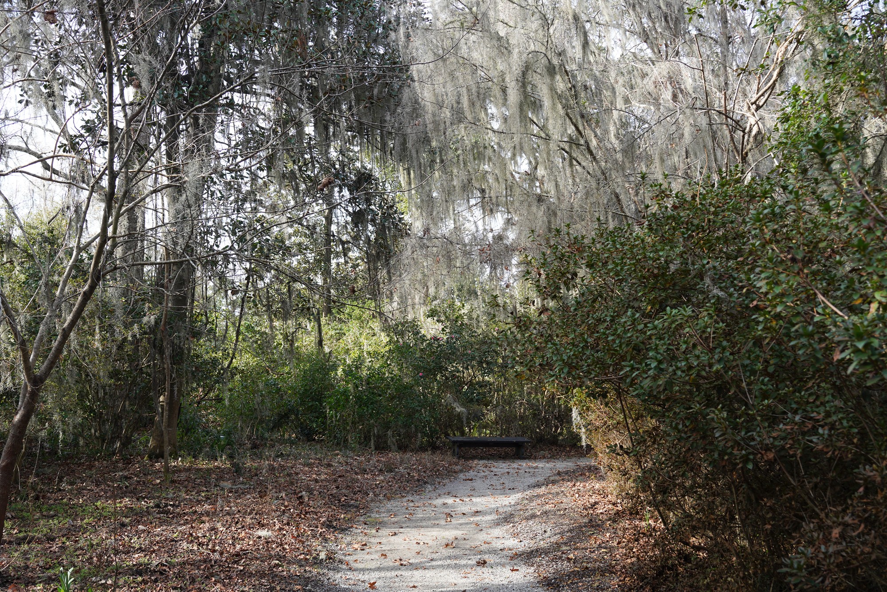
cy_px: 296
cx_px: 444
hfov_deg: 48.5
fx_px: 986
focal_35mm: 40
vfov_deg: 33.4
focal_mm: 40
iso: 200
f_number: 7.1
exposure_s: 1/100
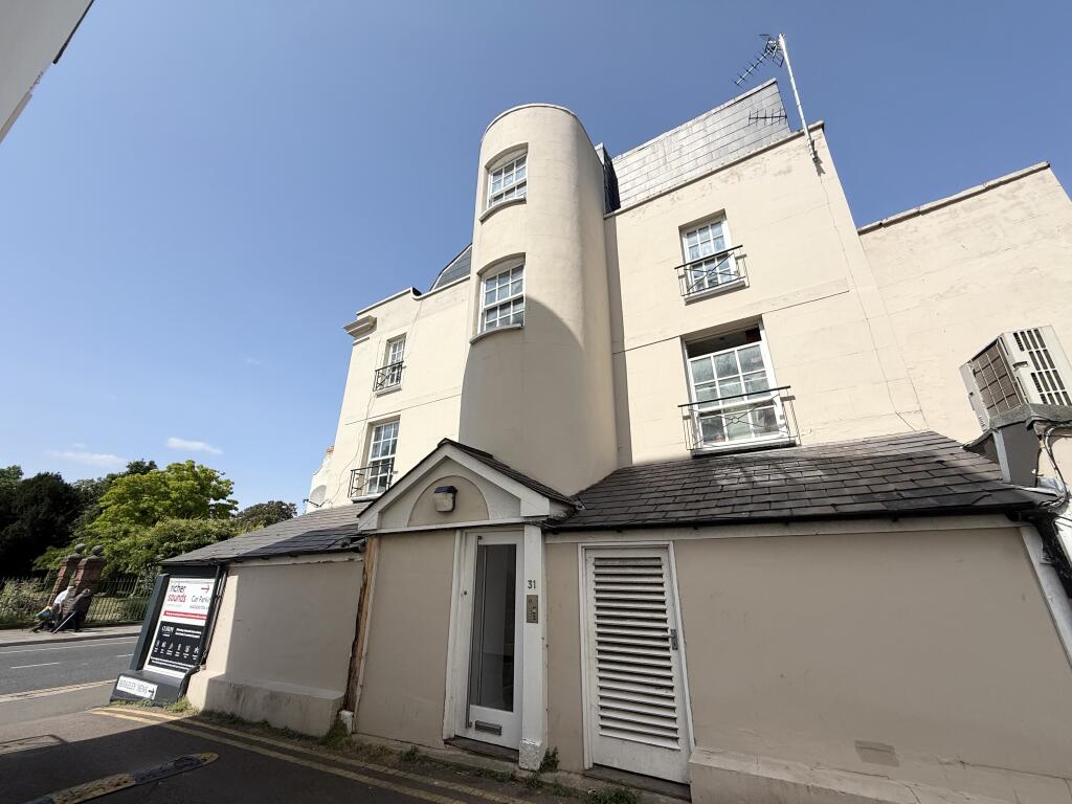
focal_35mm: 14
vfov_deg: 85.7
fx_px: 434
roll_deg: -1.1
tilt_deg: +21.7
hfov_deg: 102.1
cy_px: 402
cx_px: 536
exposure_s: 1/3289
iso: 50
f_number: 2.2
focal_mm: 2.22
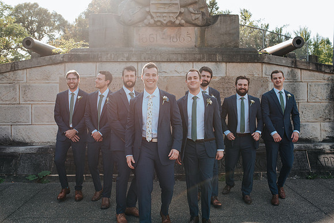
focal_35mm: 35
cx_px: 167
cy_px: 112
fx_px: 328
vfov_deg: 37.5
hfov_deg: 54.0
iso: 720
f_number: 4
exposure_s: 1/1000
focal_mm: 35
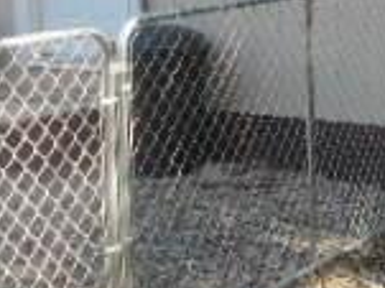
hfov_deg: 17.8
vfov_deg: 13.6
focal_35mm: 106
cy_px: -48
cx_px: 441
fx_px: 1178
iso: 80
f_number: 3.7
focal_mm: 4.5
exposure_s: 1/80
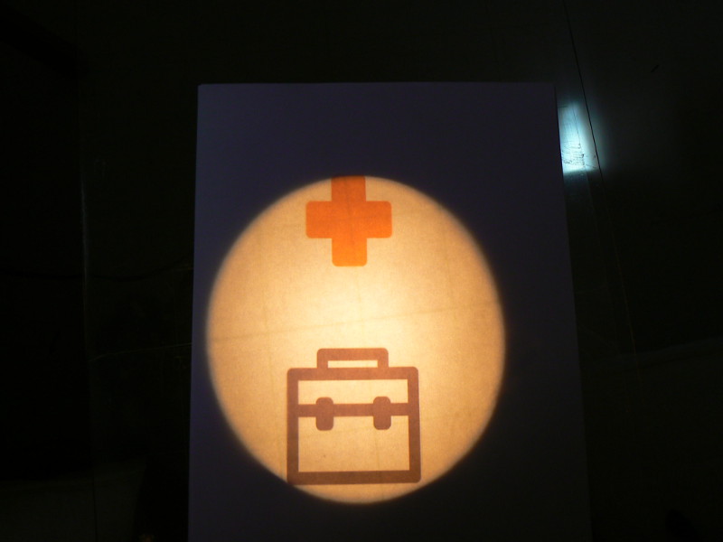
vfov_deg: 38.7
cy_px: 271
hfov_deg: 50.1
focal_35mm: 37
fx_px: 773
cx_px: 362
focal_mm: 6
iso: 80
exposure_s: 1/50
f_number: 4
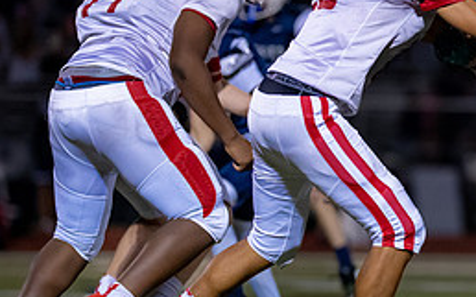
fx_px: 6120
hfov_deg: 4.4
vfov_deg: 2.8
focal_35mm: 472
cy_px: 127
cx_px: 628
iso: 3200
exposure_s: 1/1600
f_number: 1.8
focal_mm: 135
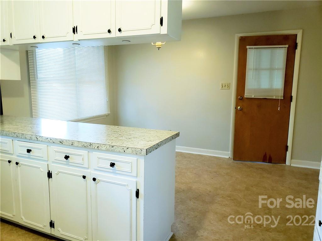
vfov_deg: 53.1
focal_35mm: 26
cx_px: 161
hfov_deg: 67.3
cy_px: 120
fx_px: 242
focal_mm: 4.3
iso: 250
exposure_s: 1/30
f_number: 2.4
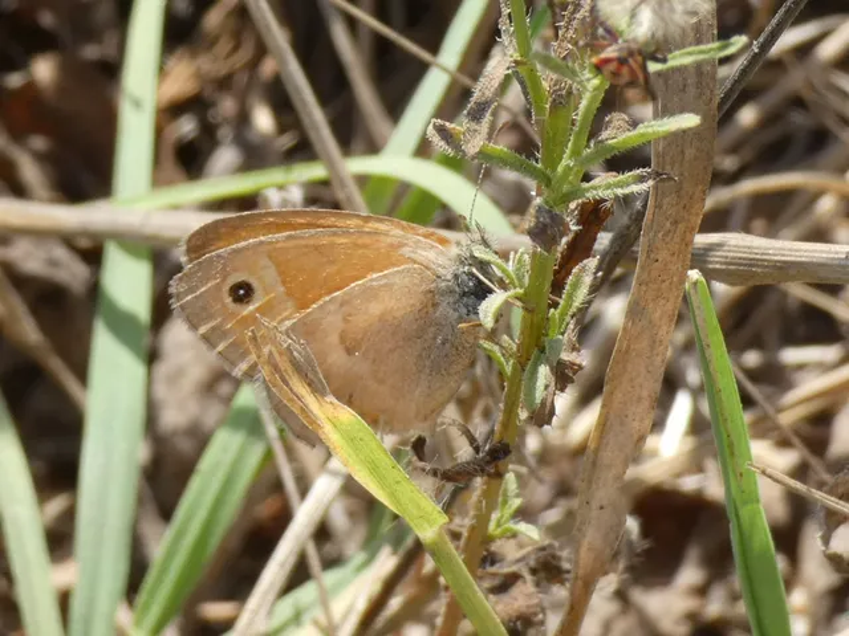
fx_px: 3385
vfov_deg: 10.7
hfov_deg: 14.3
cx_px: 424
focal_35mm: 138
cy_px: 318
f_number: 5.3
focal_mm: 24.7
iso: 80
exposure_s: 1/100
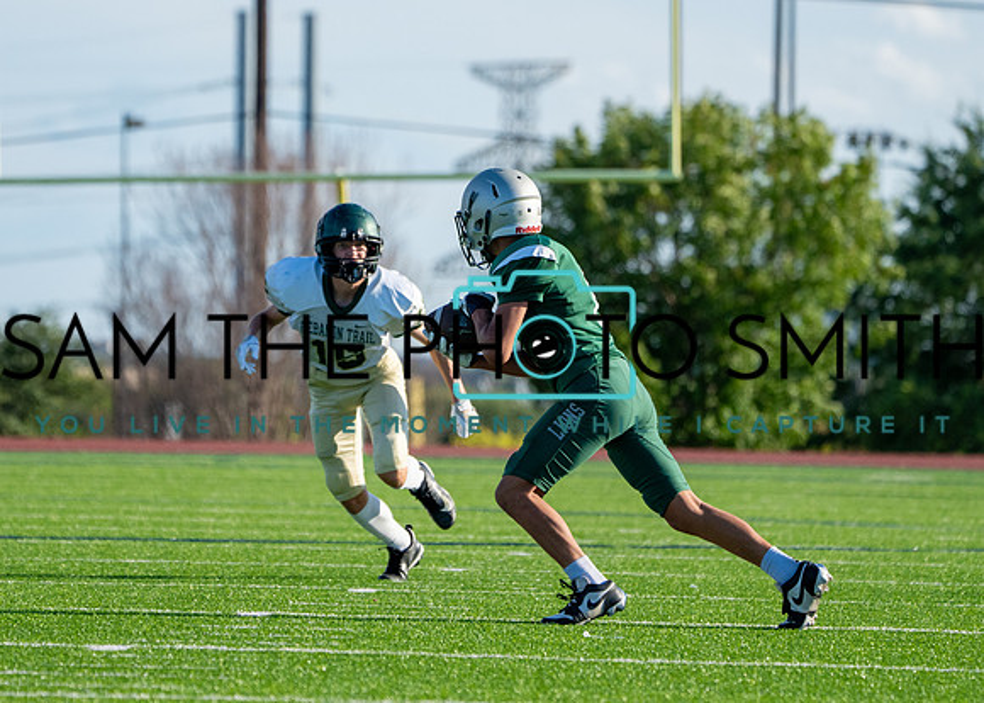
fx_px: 10829
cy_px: 324
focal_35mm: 388
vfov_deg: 3.7
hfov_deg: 5.2
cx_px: 405
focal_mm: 262
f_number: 5.6
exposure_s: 1/2500
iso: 500
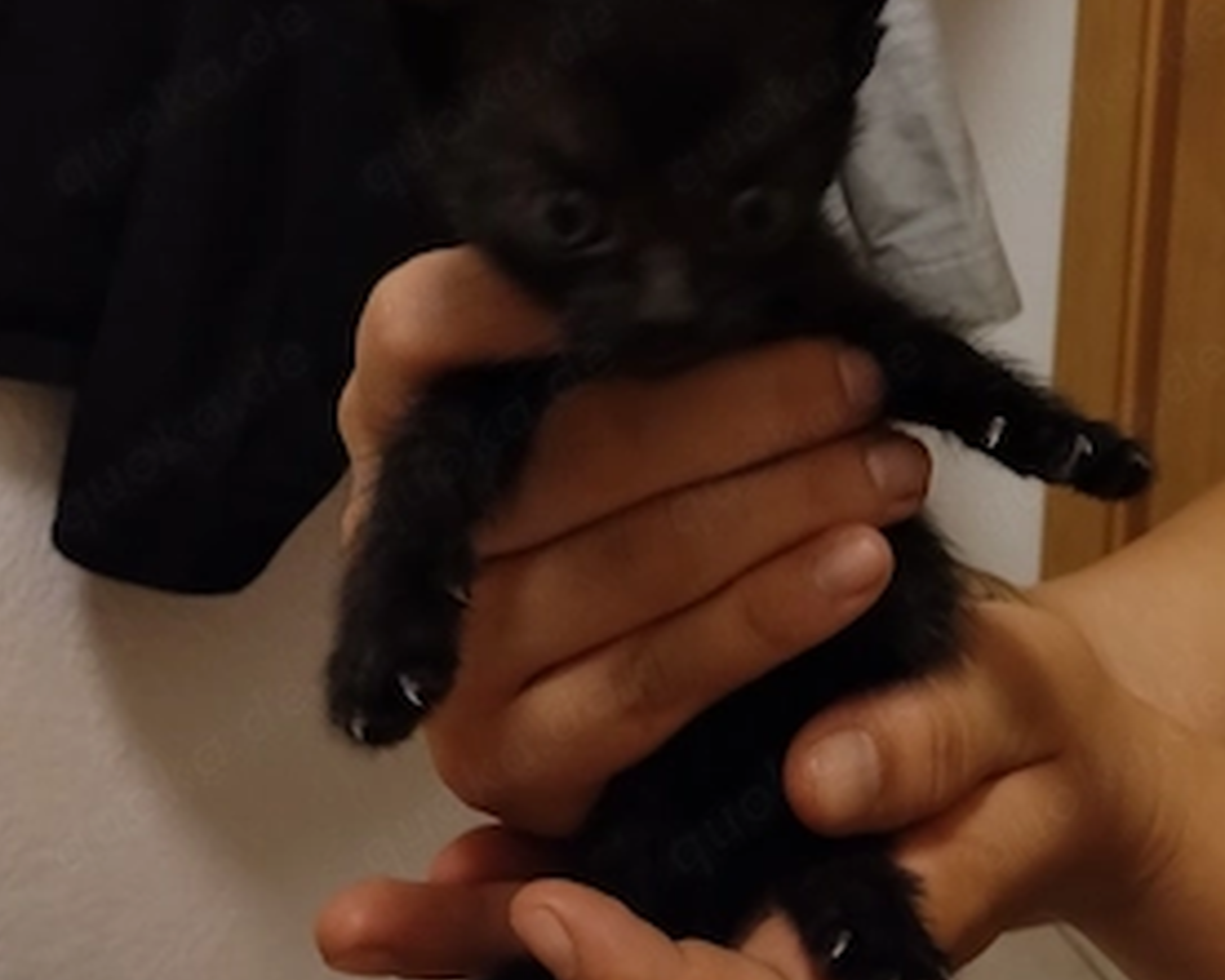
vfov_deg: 35.1
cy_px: 164
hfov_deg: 44.8
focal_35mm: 41
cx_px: 648
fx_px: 1487
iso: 250
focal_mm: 4.22
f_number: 1.8
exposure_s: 1/33
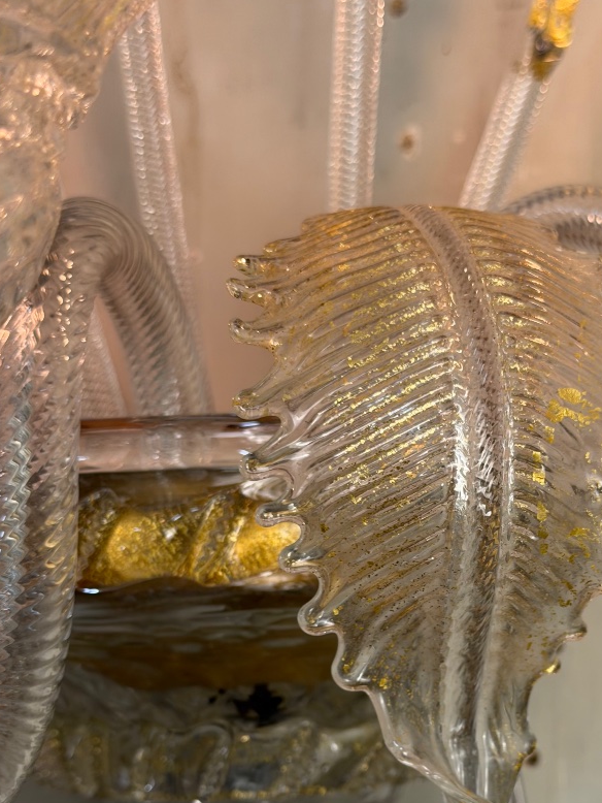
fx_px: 1715
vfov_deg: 26.2
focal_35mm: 74
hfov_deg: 19.8
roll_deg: +0.4
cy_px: 545
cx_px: 436
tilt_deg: +12.3
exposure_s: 1/50
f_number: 1.78
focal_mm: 6.76
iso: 50
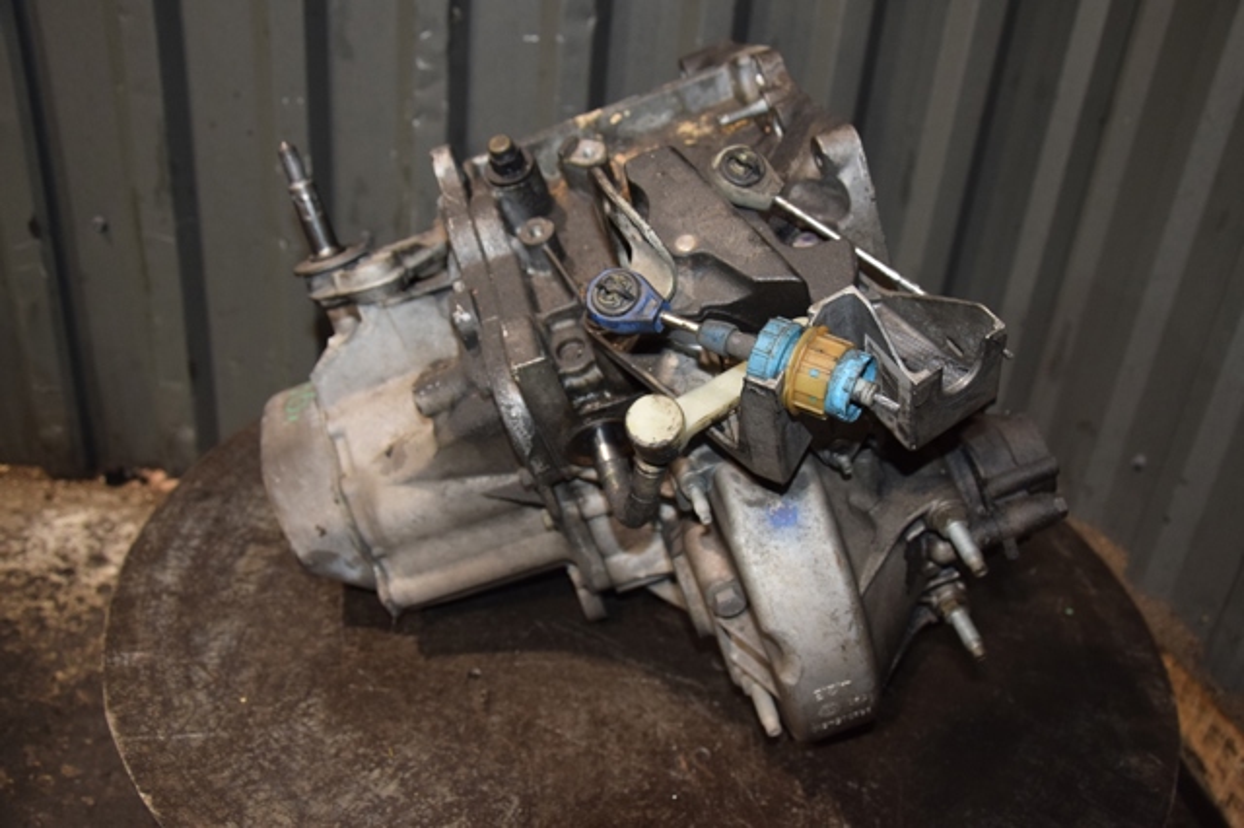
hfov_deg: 59.5
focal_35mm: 32
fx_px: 1088
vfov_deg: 41.7
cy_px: 414
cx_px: 622
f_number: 5
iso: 800
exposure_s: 1/60
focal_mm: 21
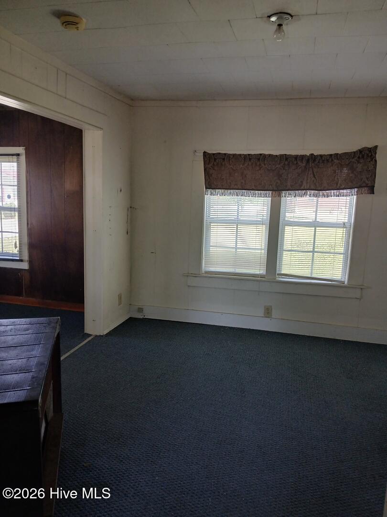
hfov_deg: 53.1
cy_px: 258
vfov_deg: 67.3
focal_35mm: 26
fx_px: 388
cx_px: 194
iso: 125
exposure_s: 1/60
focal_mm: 3.98
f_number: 1.8
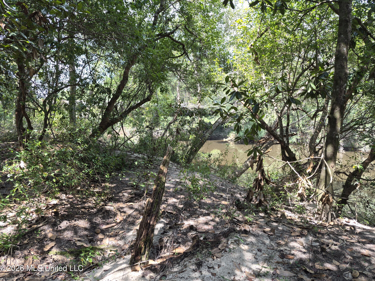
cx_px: 188
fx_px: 249
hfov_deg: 73.9
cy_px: 140
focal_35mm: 23
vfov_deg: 58.9
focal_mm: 5.4
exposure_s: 1/180
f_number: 1.8
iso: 32
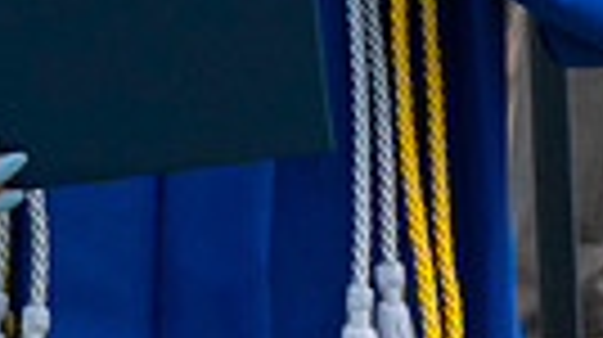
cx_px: -434
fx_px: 11690
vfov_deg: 1.6
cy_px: -816
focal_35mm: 732
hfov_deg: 2.9
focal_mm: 70
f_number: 13
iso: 200
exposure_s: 1/250
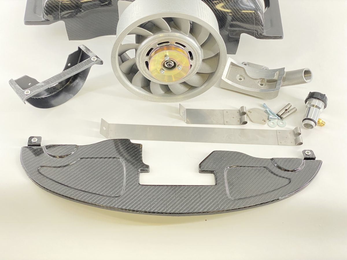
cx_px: 174
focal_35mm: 52
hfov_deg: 36.8
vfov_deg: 28.0
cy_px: 130
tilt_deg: -52.7
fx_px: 521
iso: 125
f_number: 2
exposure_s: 1/100
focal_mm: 6
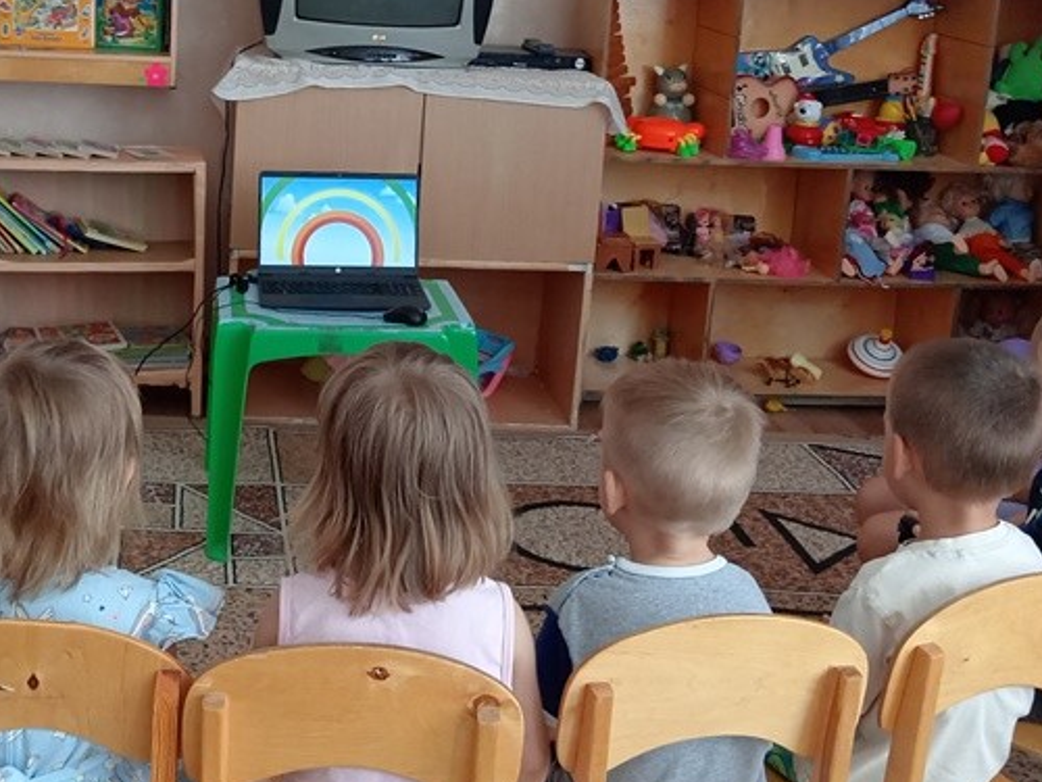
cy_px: 225
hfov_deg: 36.5
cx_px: 358
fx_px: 1565
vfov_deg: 27.8
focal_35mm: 52
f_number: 1.8
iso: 370
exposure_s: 1/25
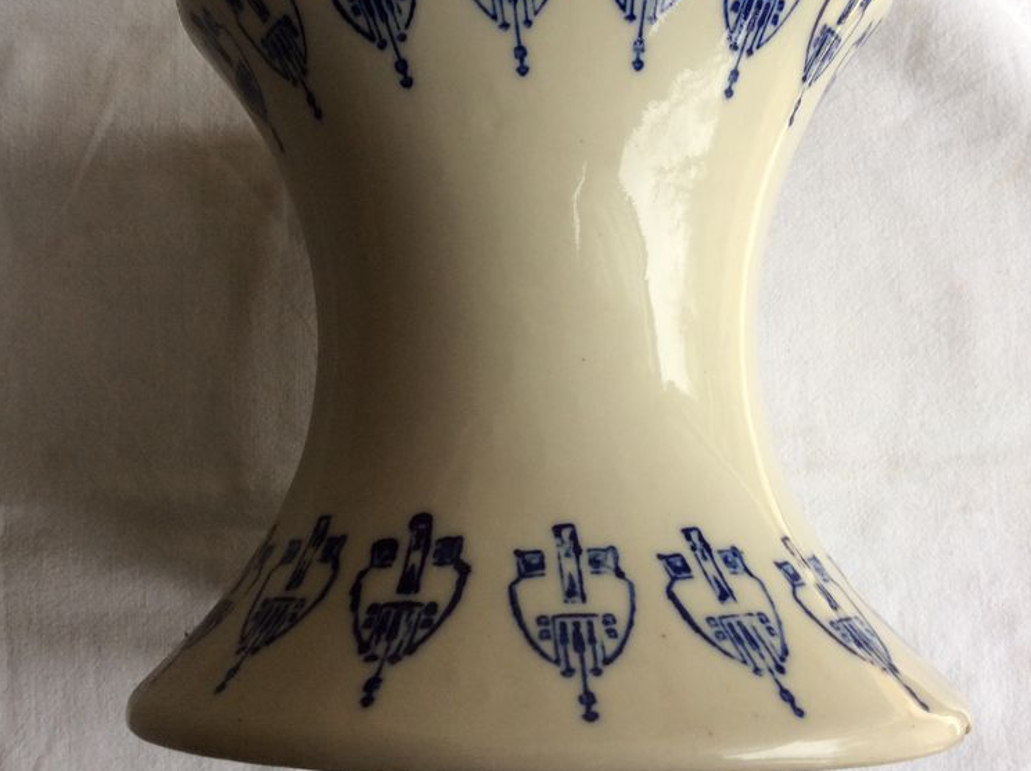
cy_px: 299
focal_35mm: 43
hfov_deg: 43.8
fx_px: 1279
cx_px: 443
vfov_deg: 33.4
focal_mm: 3.3
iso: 32
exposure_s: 1/50
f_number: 2.4
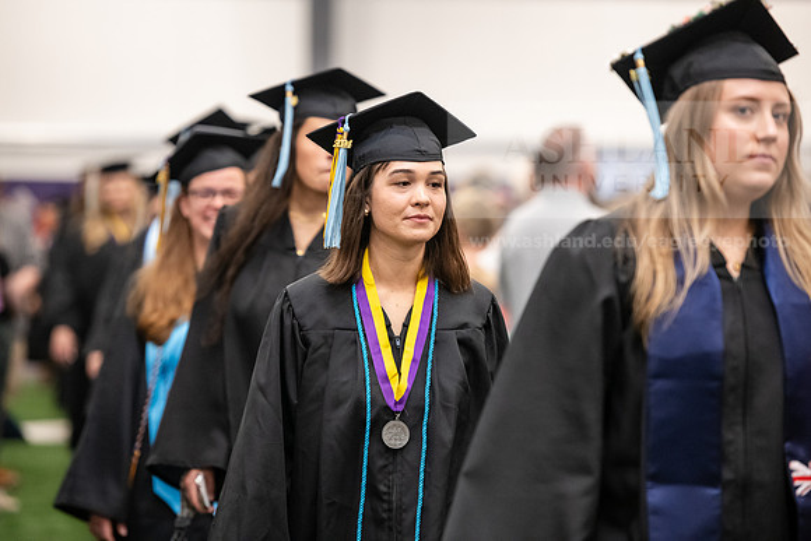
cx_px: 406
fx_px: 3830
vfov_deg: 8.1
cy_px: 270
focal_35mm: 170
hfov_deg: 12.1
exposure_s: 1/200
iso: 3200
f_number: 3.2
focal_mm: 170
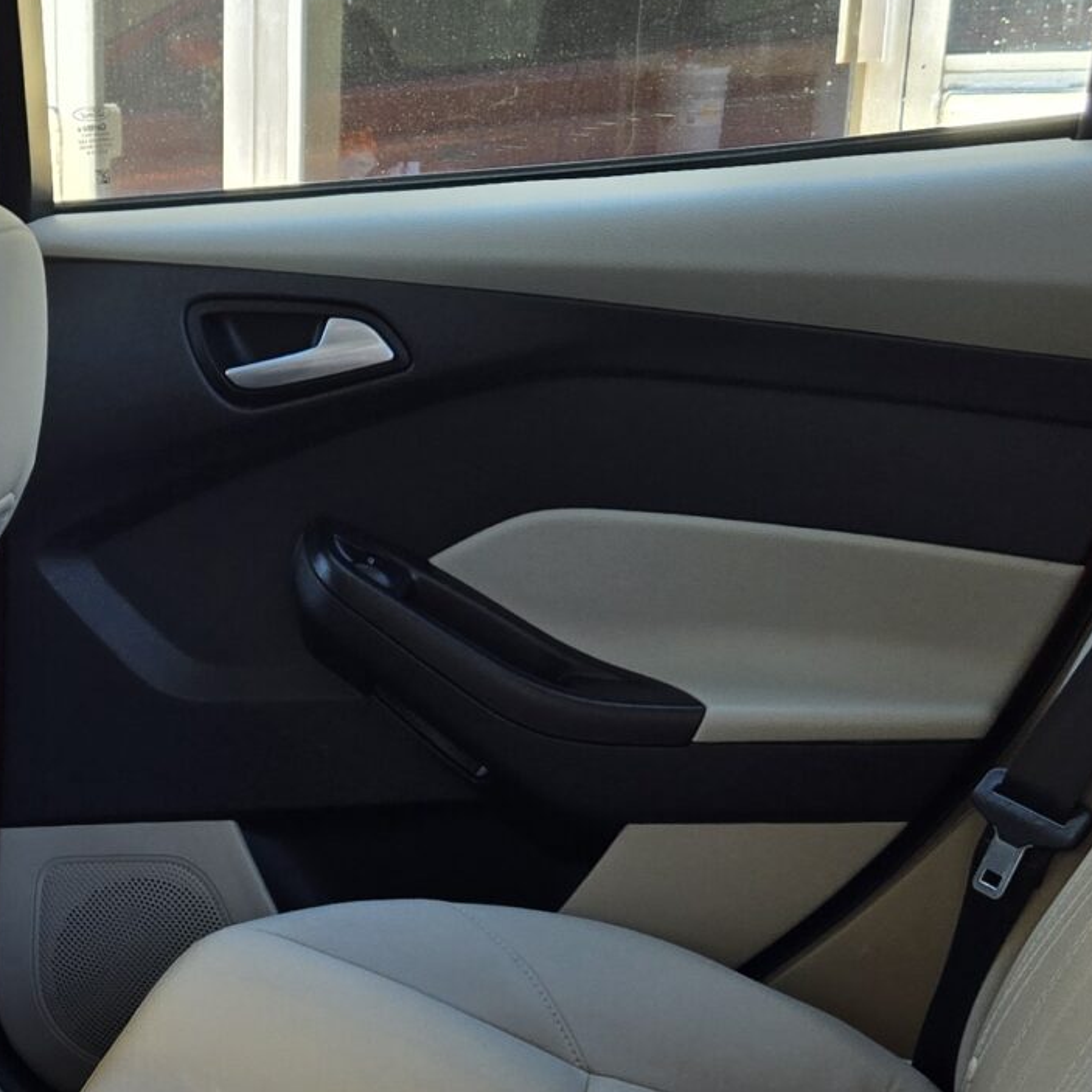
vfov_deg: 22.5
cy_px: 1069
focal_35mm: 74
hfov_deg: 22.6
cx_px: 30
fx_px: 2641
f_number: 1.8
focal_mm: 5.4
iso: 64
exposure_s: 1/180
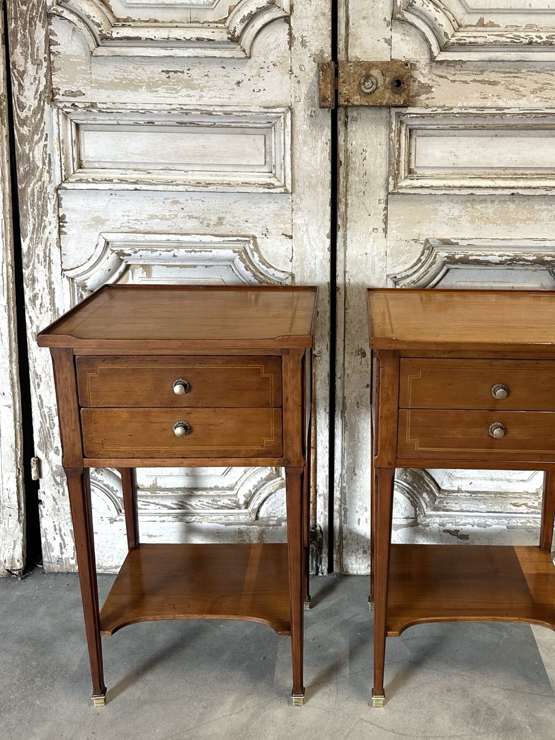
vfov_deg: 57.8
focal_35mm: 31
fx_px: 663
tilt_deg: -13.3
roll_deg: +0.2
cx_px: 351
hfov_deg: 45.0
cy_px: 291
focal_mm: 6.86
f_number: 1.78
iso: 160
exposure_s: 1/50
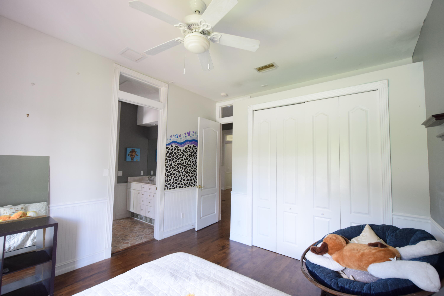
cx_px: 222
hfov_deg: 100.4
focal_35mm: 15
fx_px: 185
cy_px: 148
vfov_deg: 77.3
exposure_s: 1/60
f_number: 3.5
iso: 800
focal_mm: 10
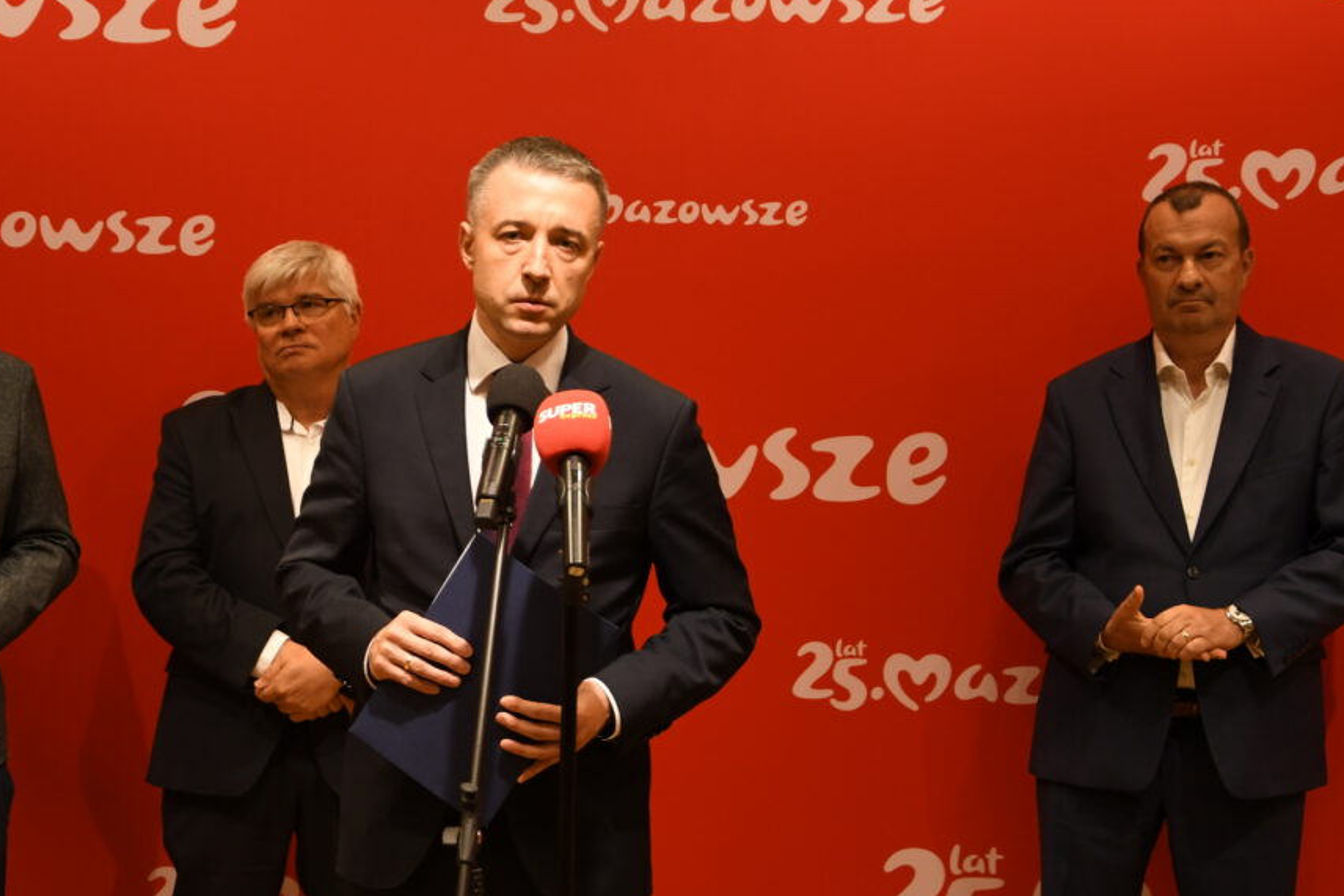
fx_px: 3062
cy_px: 555
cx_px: 518
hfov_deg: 24.7
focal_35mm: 82
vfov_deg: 16.6
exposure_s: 1/60
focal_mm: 40
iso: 800
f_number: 4.5
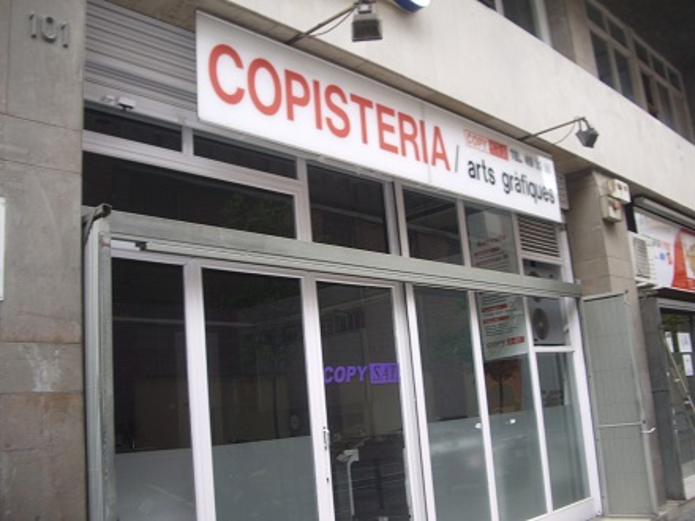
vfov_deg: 40.7
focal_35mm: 35
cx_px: 348
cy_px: 260
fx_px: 703
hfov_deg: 52.6
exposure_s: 1/80
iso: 50
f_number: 2.6
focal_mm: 5.8
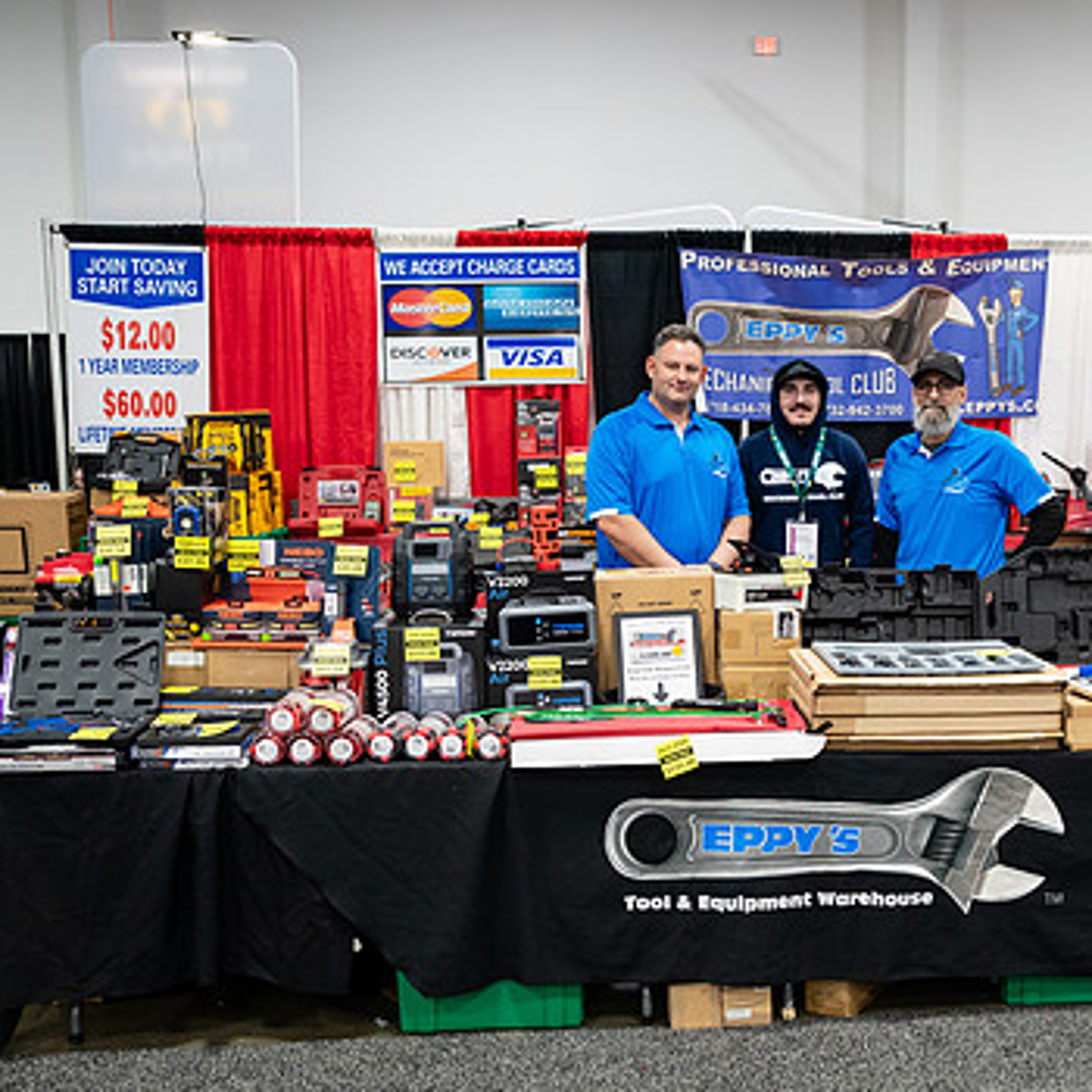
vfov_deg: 40.9
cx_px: 744
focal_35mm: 41
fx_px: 1463
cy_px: 566
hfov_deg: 40.3
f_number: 3.2
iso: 3200
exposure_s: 1/200
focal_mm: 28
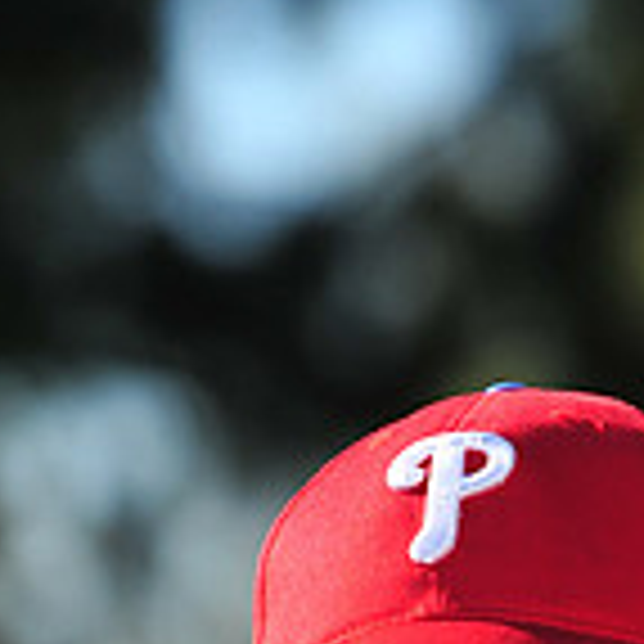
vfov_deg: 3.5
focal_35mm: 500
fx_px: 10524
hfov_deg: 3.5
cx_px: 545
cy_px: 815
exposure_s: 1/1250
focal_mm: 145
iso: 200
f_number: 4.5
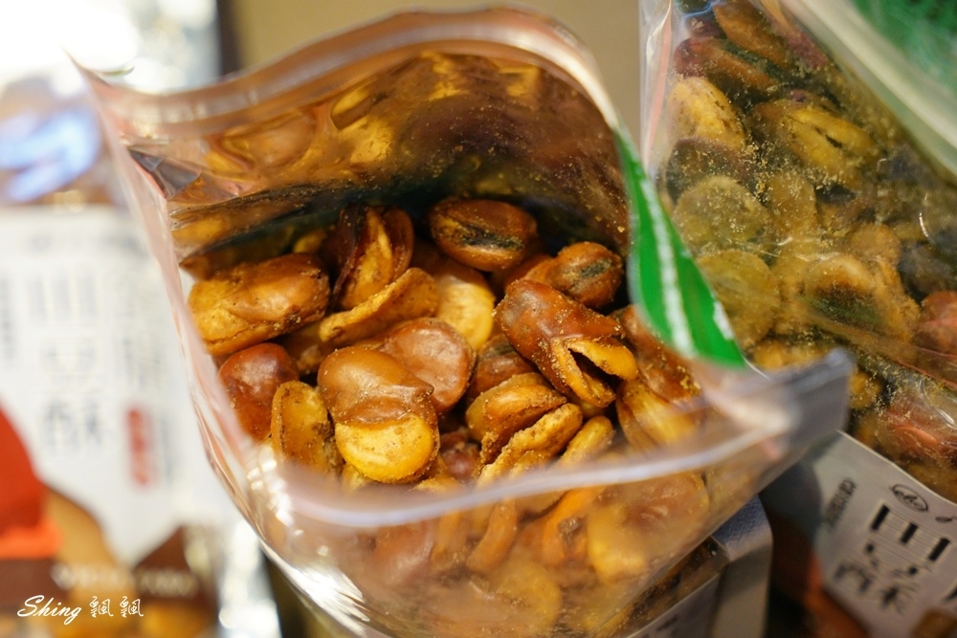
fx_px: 1861
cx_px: 478
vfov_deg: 19.5
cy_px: 319
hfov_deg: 28.8
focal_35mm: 70
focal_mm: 70
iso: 1600
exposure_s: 1/50
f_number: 5.6
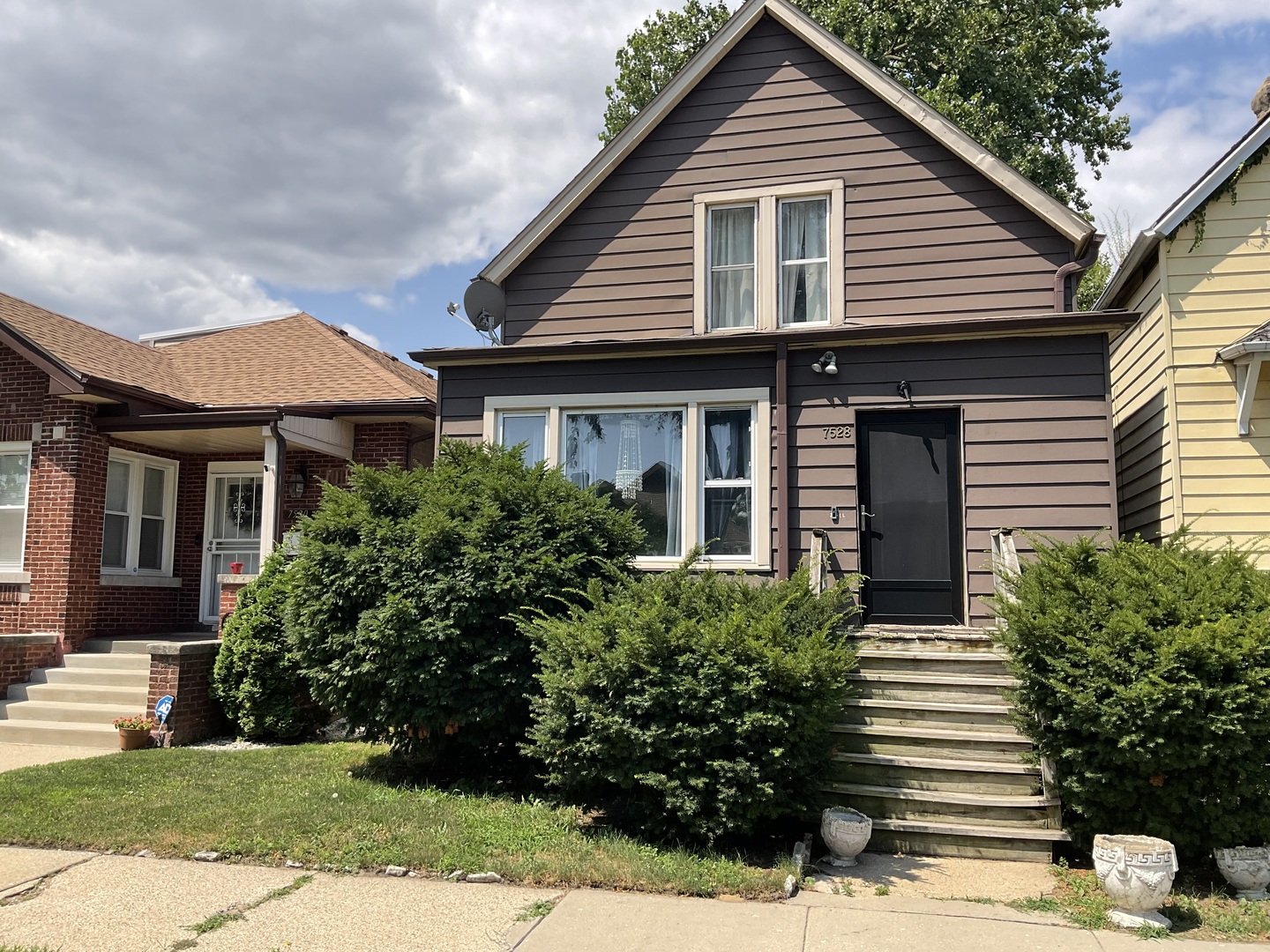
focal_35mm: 29
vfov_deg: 48.2
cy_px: 476
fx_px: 1064
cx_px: 635
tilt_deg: +6.8
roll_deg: -0.9
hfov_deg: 61.7
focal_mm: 3
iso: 16
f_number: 1.8
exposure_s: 1/1412
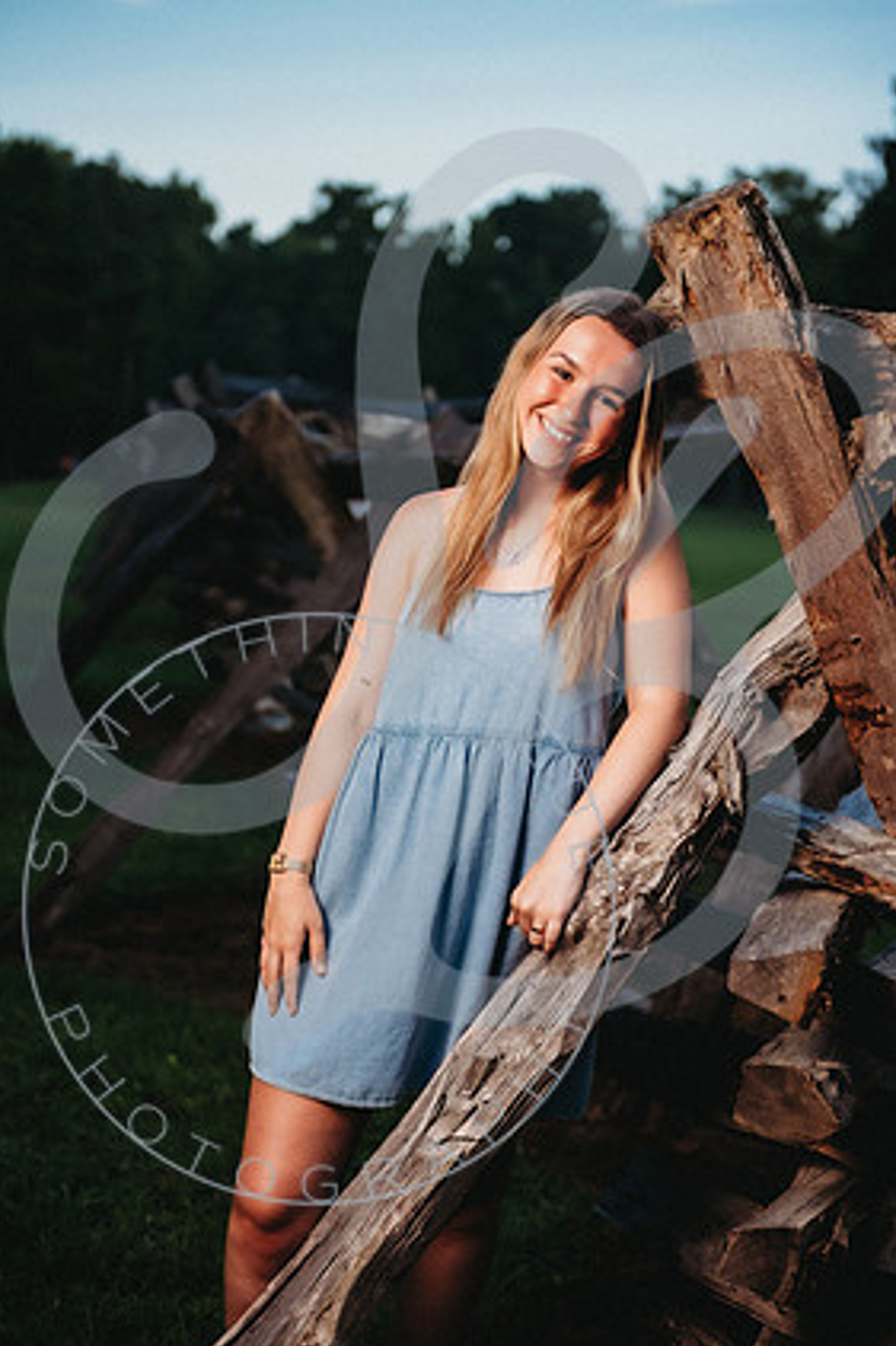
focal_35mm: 64
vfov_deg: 31.4
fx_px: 2391
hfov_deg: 21.2
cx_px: 462
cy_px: 667
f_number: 2.8
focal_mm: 60
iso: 400
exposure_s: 1/1600
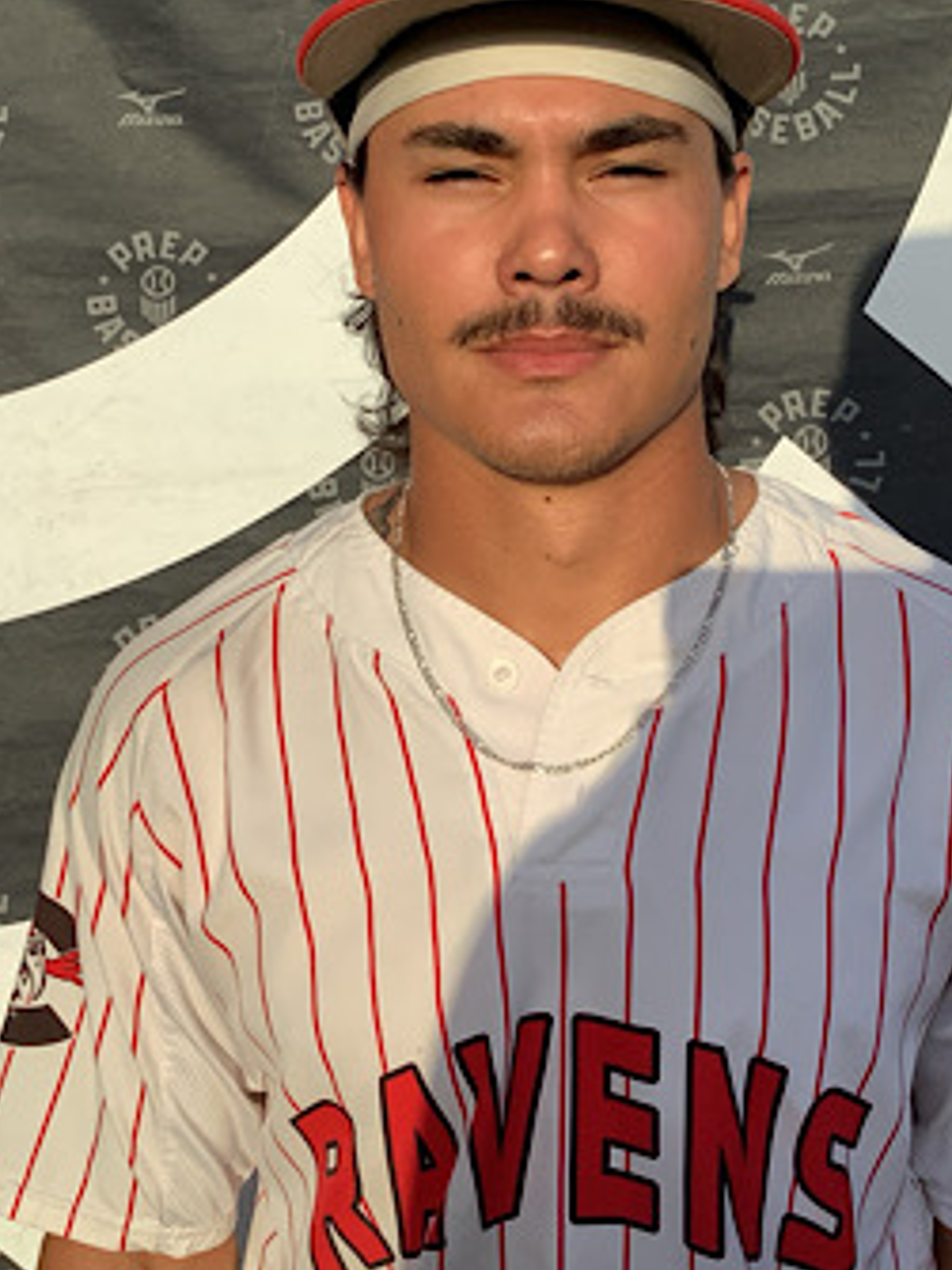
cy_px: 542
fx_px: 1358
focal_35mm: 37
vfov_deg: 50.0
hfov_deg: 38.6
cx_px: 539
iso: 25
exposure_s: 1/1087
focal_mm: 3.3
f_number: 2.4
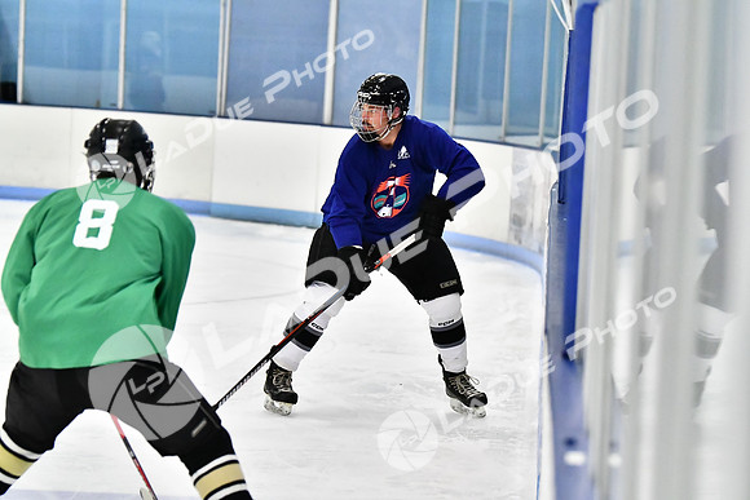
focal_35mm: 153
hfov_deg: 13.4
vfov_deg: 9.0
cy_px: 250
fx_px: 3188
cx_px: 375
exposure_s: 1/1600
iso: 8000
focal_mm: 102
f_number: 2.8
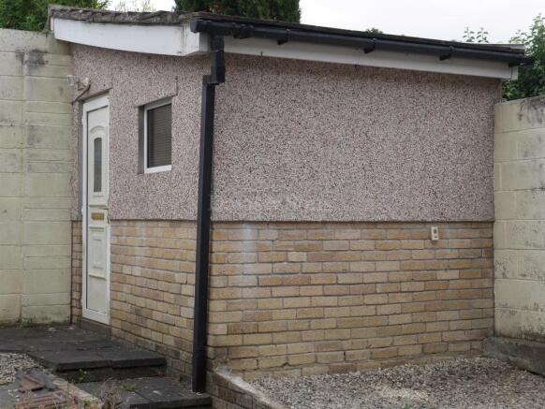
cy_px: 204
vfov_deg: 24.4
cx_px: 272
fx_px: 945
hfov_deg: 32.2
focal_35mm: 60
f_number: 7.1
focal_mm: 30
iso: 200
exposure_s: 1/160
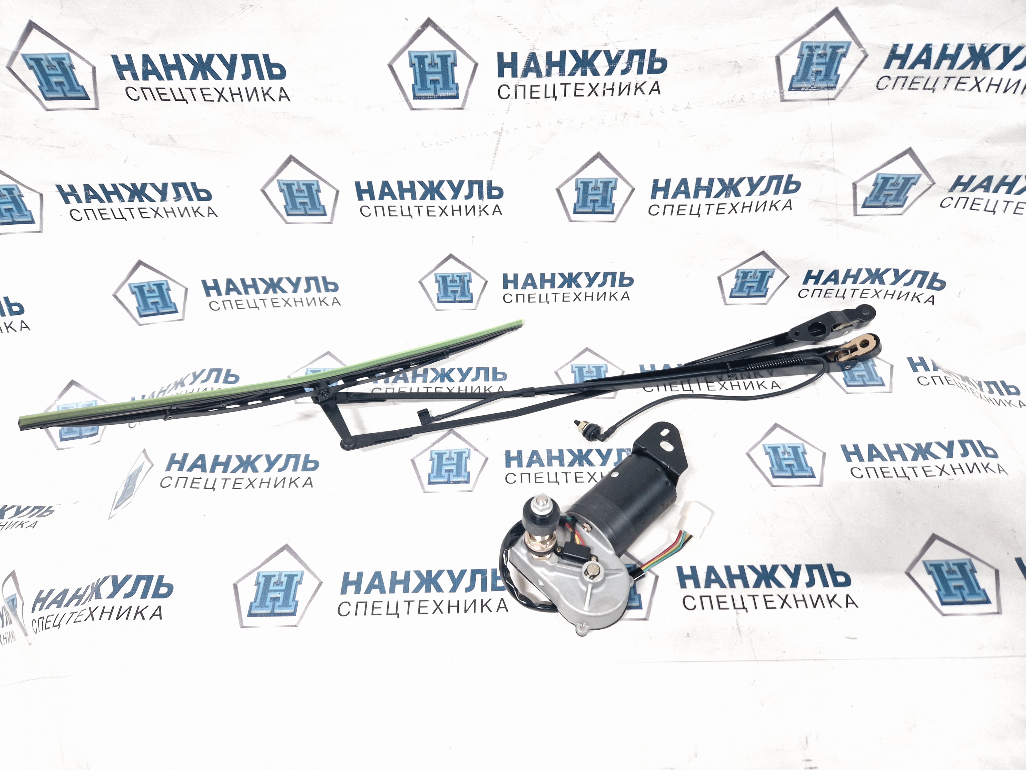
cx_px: 513
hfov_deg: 73.9
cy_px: 385
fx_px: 682
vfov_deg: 58.9
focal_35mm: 23
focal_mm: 5.4
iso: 640
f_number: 1.8
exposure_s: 1/25
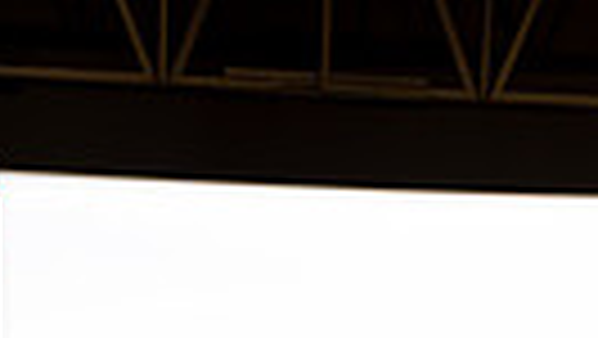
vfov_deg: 6.4
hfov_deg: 12.1
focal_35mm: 177
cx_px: 472
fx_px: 2808
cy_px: 901
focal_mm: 50
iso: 400
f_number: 5.6
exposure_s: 1/250
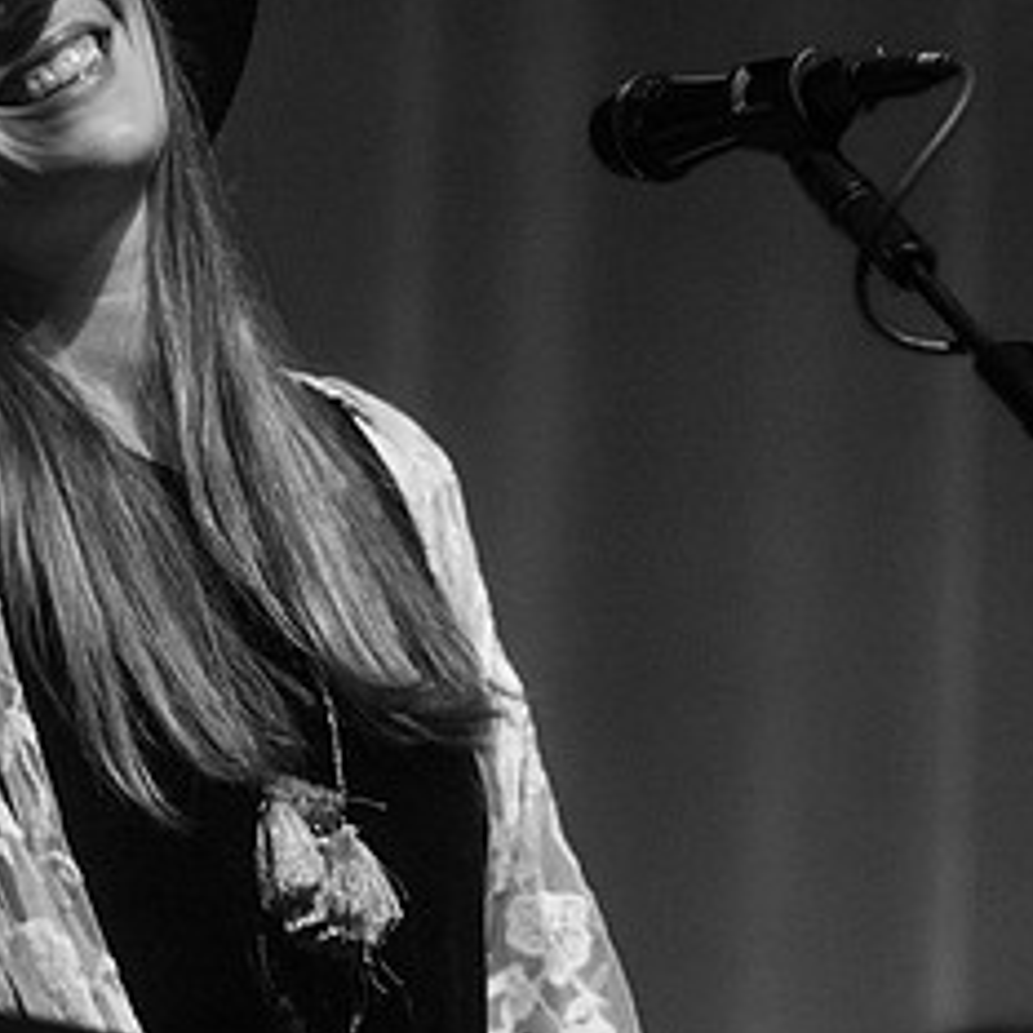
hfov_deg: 6.3
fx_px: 9318
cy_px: 248
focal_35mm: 276
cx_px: 587
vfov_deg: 6.3
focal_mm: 110
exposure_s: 1/160
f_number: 3.2
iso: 2500
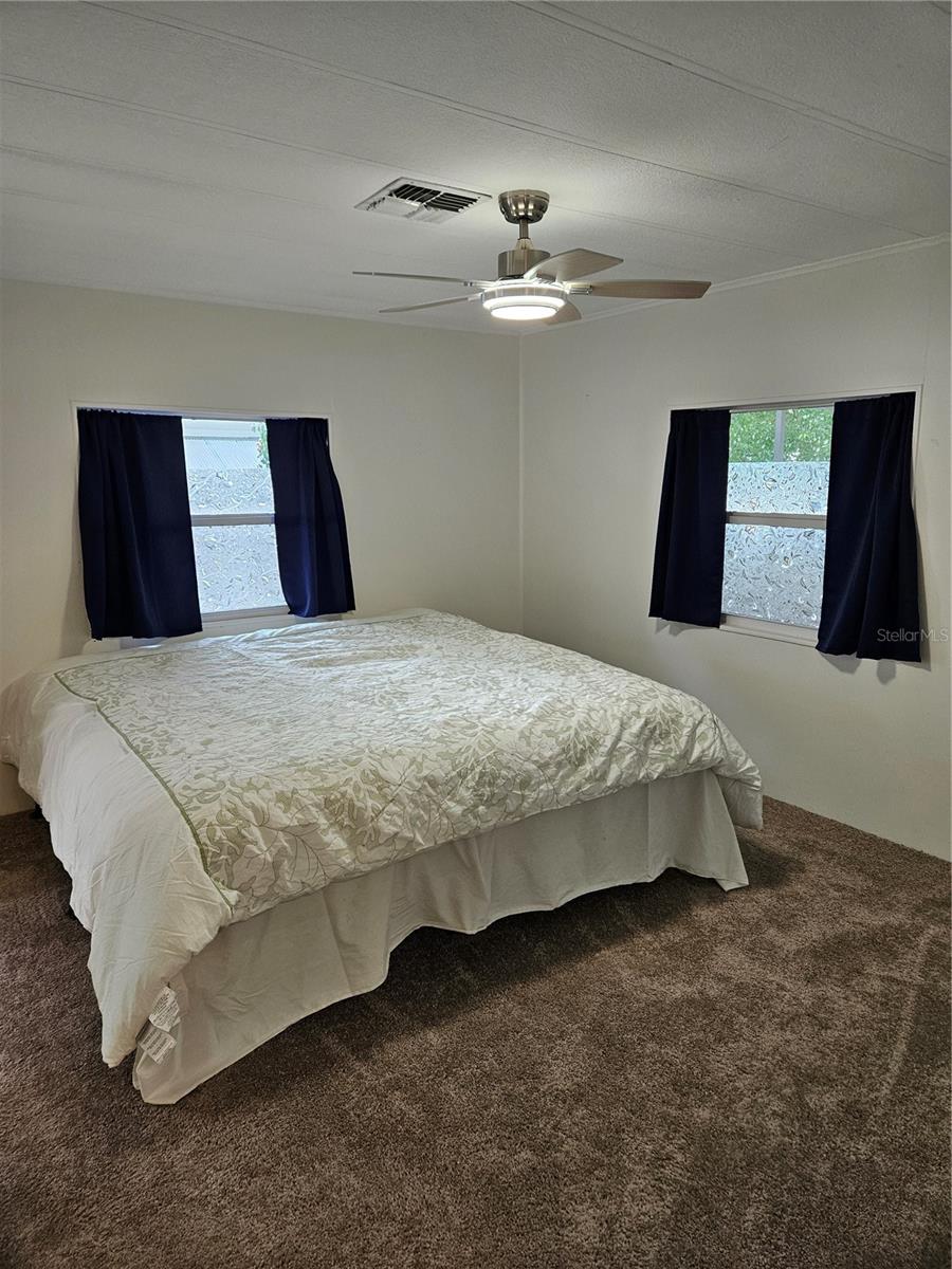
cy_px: 634
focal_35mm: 23
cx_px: 476
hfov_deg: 58.9
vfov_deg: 73.9
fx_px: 843
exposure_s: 1/120
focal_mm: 5.4
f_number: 1.8
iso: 200
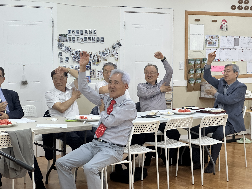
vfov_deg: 19.1
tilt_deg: -4.2
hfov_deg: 25.3
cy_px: 94
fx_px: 561
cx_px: 126
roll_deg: -0.4
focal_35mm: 77
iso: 200
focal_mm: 9
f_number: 2.8
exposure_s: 1/60
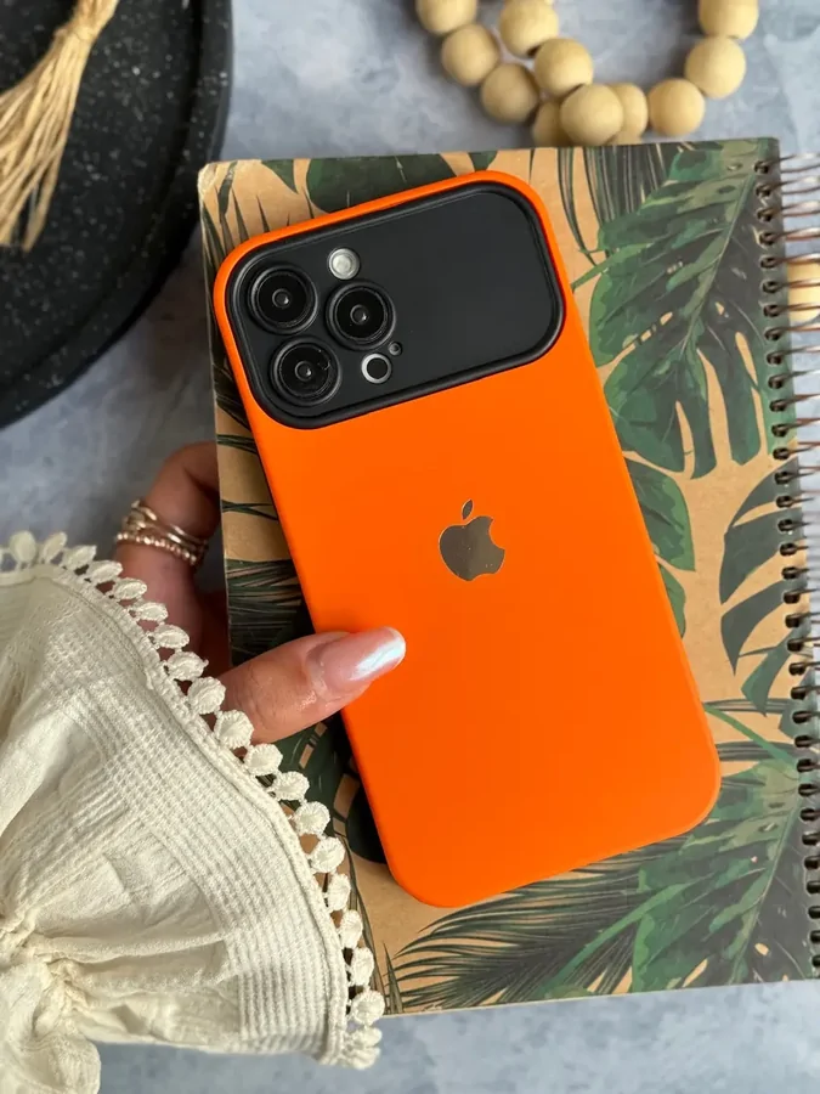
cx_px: 410
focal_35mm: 48
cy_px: 547
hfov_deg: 30.3
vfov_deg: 39.7
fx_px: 1516
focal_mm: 6.76
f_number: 1.78
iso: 64
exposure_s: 1/846
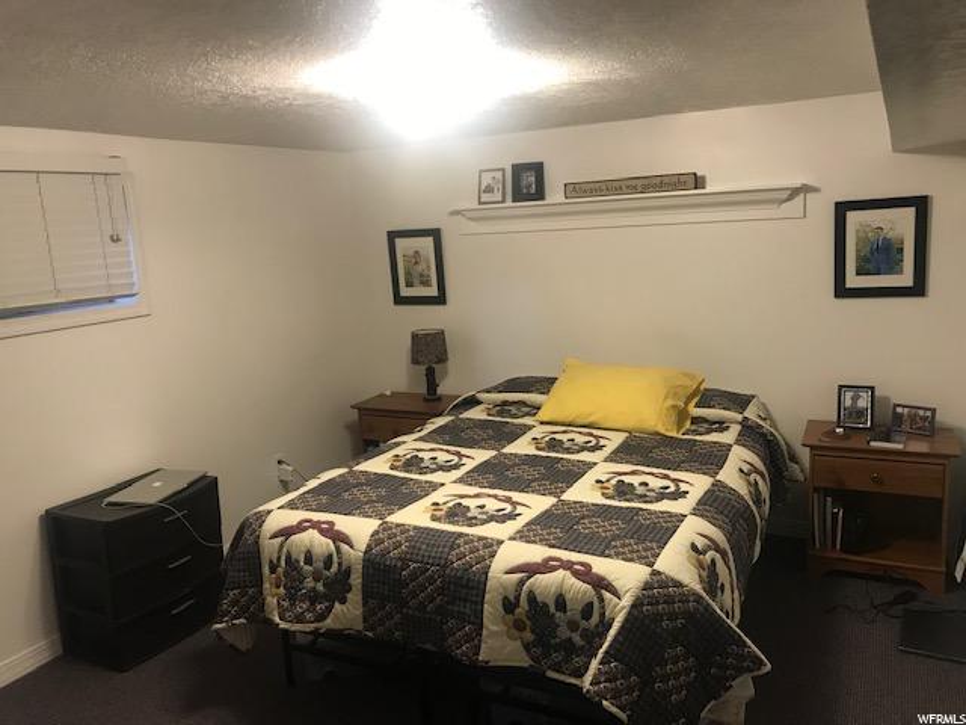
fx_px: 781
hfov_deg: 63.4
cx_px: 483
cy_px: 362
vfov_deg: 49.7
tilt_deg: -10.8
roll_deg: +2.7
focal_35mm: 28
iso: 40
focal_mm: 3.99
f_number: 1.8
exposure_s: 1/24
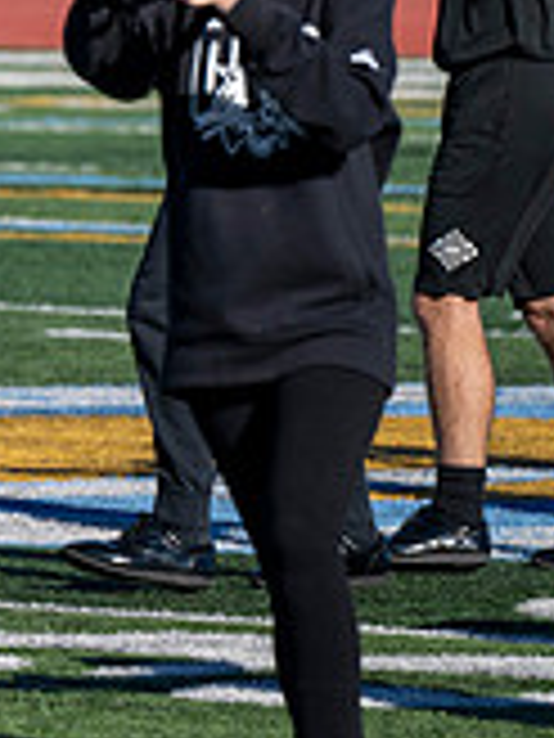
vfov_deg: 3.1
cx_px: -703
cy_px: -110
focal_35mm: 646
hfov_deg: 2.3
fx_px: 13785
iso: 320
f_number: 5
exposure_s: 1/2000
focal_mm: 190
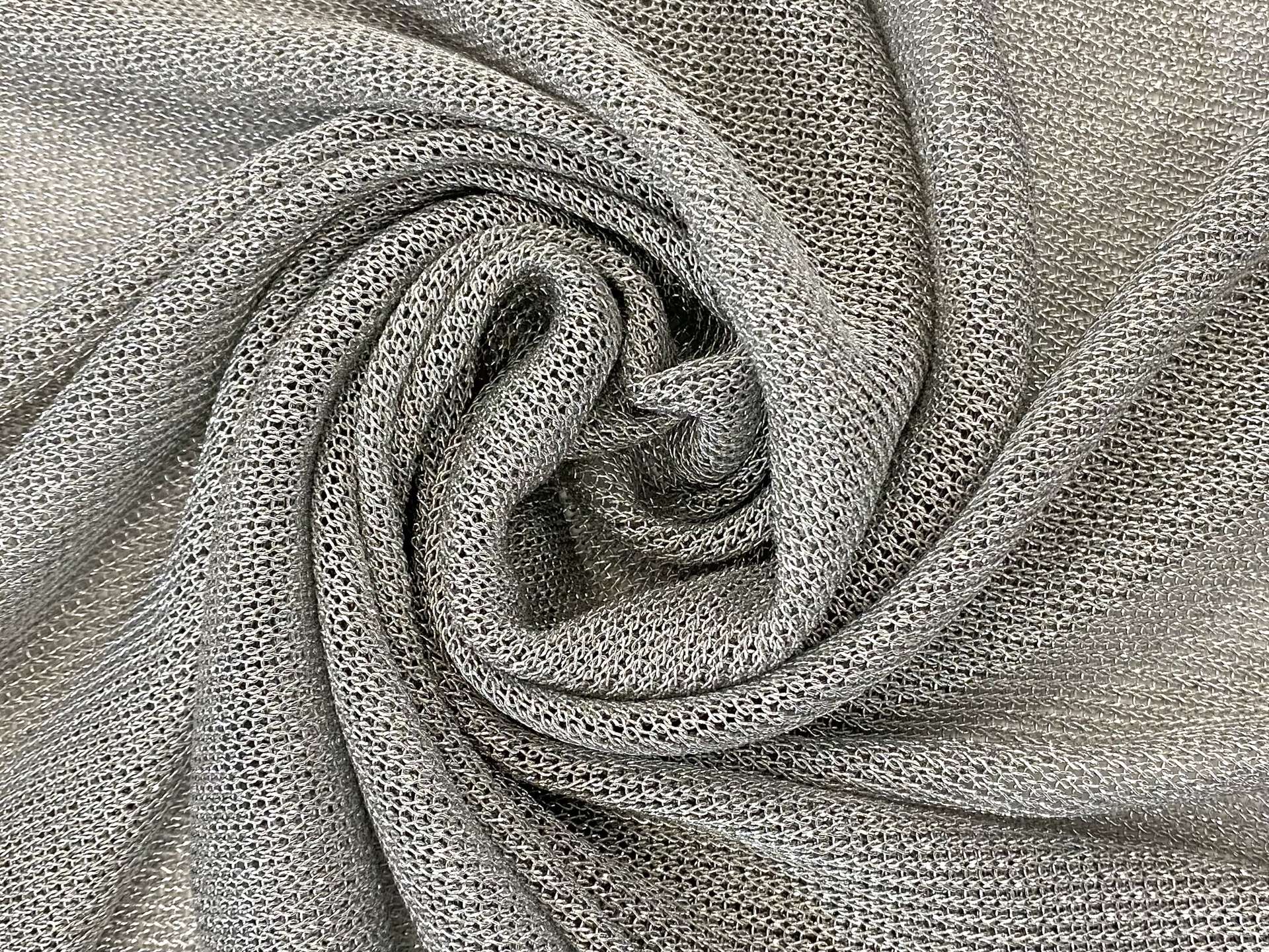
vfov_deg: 53.1
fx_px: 953
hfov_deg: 67.3
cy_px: 476
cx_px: 634
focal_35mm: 26
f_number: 1.8
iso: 80
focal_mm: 4.25
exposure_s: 1/60
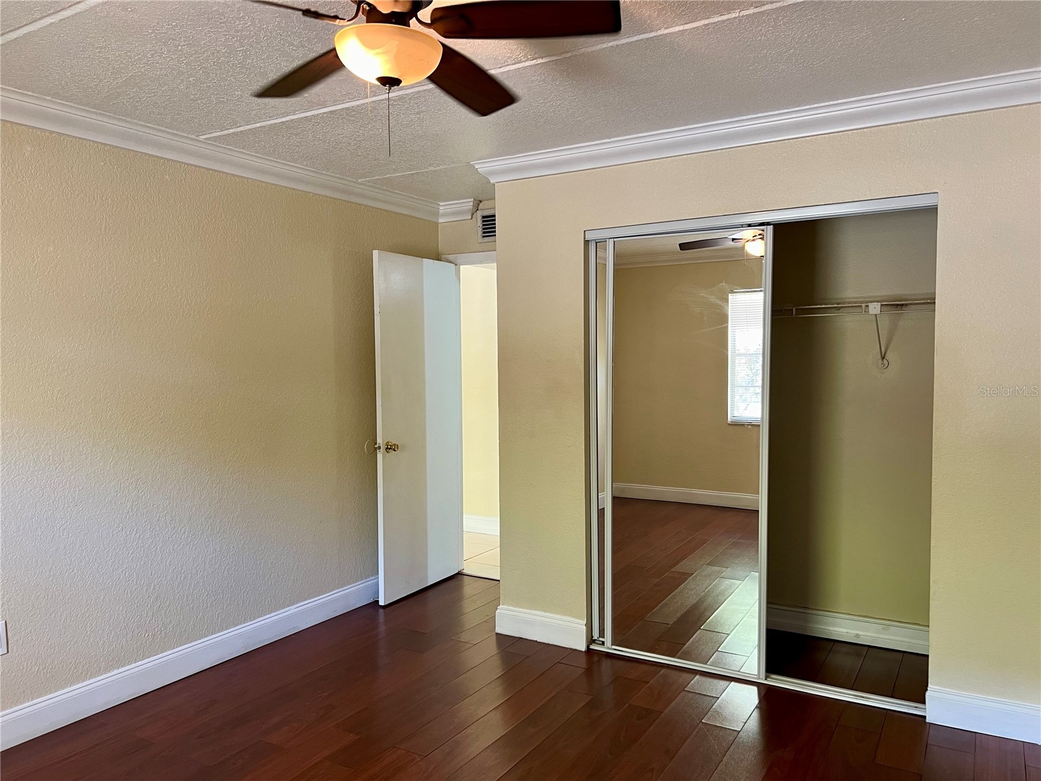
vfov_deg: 53.1
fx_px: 782
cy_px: 390
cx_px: 520
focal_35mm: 26
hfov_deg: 67.3
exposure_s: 1/60
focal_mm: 5.7
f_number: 1.5
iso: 160
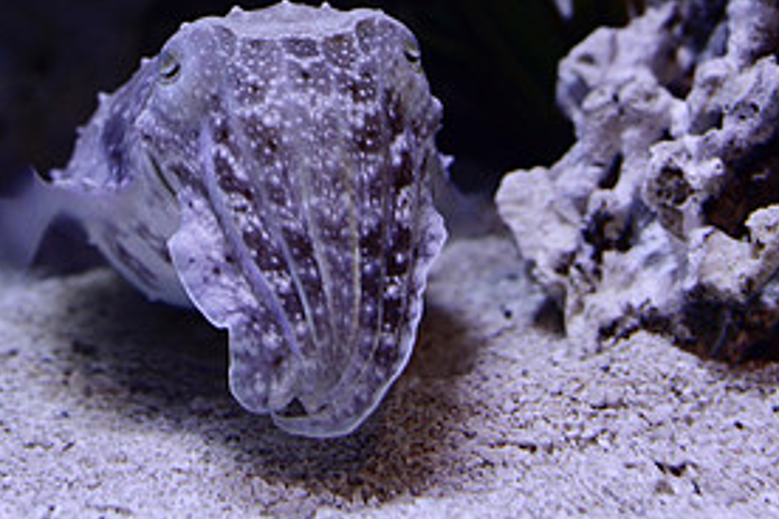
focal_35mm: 105
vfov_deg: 13.0
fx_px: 2272
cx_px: 257
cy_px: 128
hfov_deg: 19.4
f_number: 3.2
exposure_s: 1/80
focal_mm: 50
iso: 1600
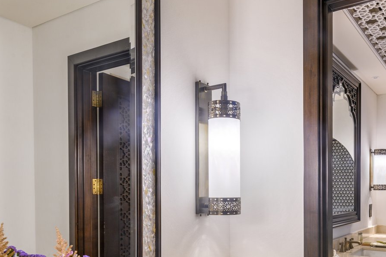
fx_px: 365
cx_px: 272
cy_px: 198
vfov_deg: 37.7
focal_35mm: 34
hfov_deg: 54.1
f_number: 11
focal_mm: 17
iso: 64
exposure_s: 10
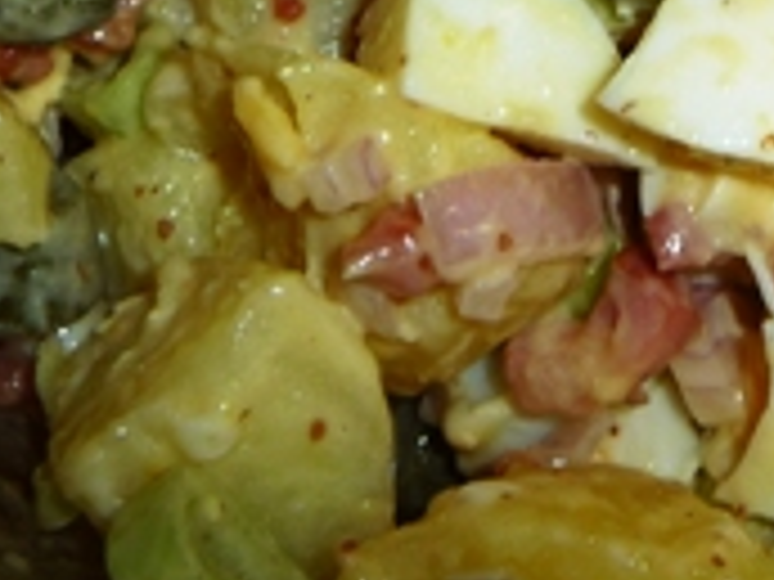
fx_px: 2325
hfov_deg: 18.3
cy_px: -387
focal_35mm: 104
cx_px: 819
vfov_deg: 13.1
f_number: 3.3
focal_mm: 4.7
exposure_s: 1/30
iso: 100
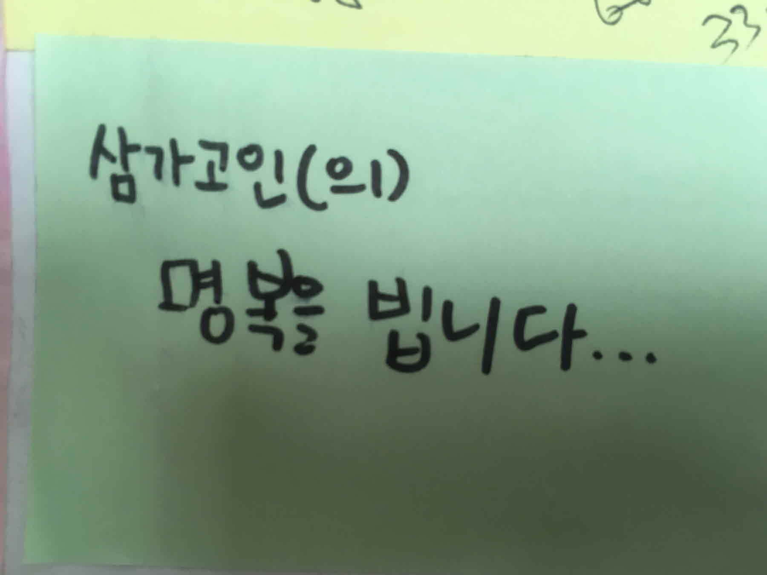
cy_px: 288
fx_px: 643
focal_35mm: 29
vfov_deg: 48.2
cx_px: 384
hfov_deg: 61.7
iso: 25
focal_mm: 4.15
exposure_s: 1/40
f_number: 2.2
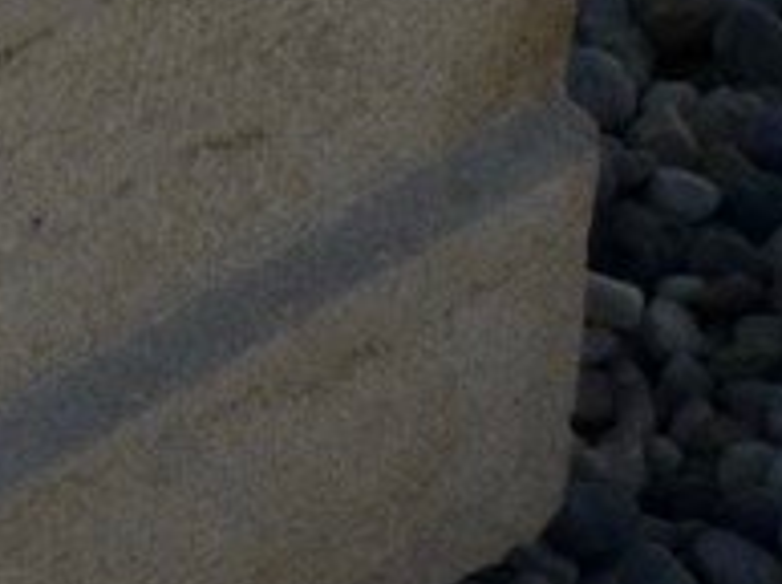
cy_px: -316
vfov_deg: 2.9
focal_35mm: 511
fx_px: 11522
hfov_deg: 3.8
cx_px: -1171
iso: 100
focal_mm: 14.8
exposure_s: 1/1300
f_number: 4.8
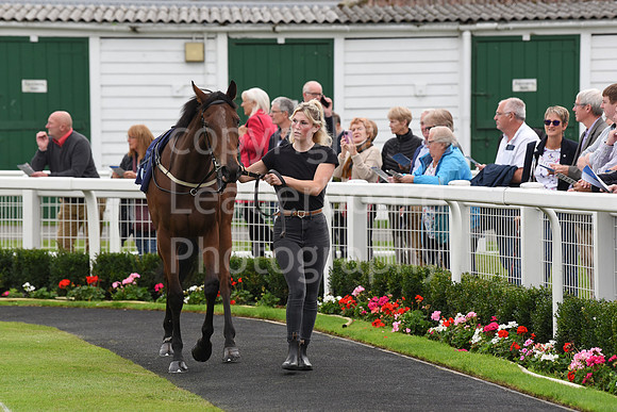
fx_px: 3428
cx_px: 308
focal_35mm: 200
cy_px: 206
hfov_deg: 10.3
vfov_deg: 6.9
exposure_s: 1/1600
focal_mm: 200
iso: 640
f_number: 5.6
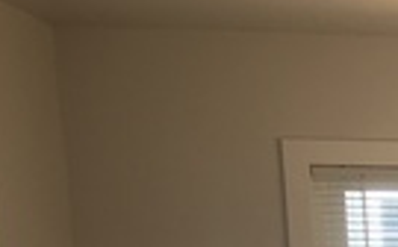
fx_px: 1647
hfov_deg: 11.6
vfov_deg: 7.9
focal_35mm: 152
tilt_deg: -10.6
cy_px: 612
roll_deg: -0.9
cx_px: 921
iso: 25
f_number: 2.2
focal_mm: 4.15
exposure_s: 1/60
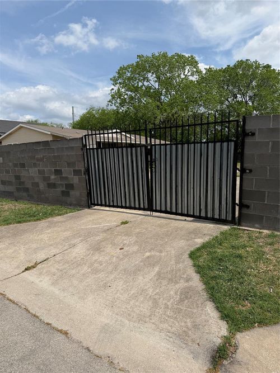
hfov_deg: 56.8
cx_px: 140
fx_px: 259
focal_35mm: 24
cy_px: 186
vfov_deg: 71.6
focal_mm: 6.76
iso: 80
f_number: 1.78
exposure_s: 1/6711
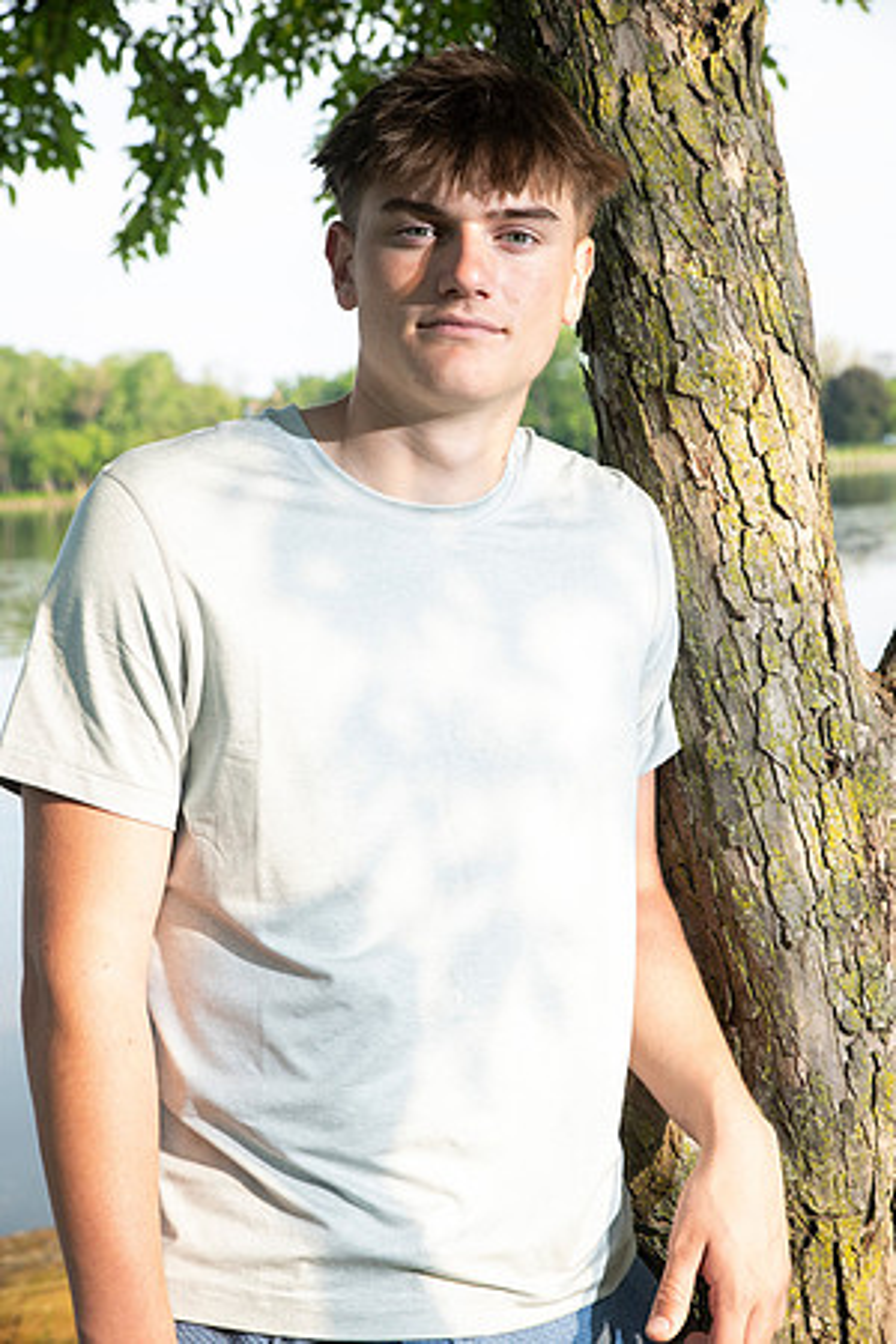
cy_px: 672
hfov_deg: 23.4
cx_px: 448
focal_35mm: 58
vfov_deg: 34.5
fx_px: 2165
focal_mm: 58
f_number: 7.1
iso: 200
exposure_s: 1/160
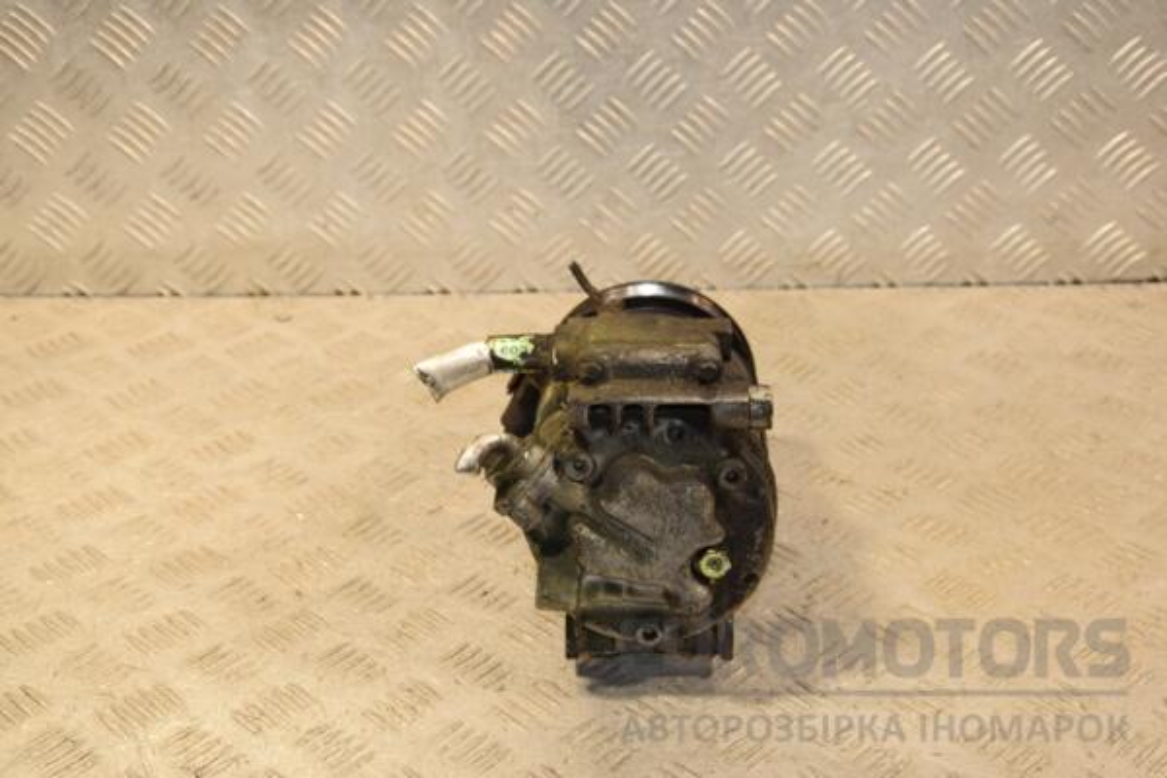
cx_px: 584
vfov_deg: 22.6
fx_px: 1945
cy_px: 389
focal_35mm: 60
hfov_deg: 33.4
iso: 800
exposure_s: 1/200
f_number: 6.3
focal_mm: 40
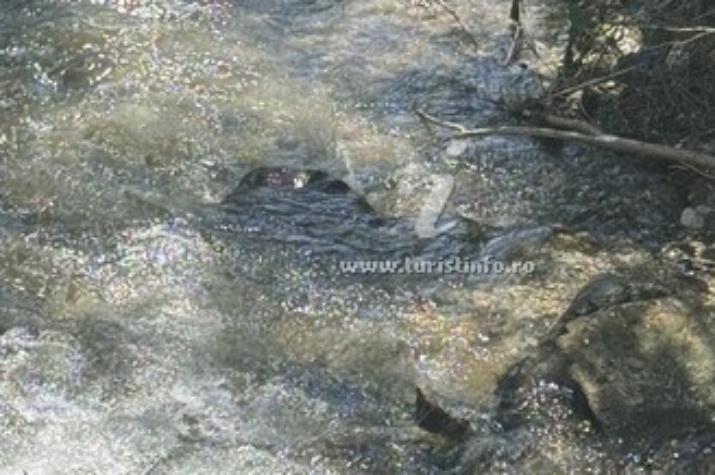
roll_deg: -3.9
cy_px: 196
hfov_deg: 13.2
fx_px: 3095
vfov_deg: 8.8
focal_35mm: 156
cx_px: 429
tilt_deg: -22.3
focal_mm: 6.76
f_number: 1.78
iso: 64
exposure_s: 1/1427
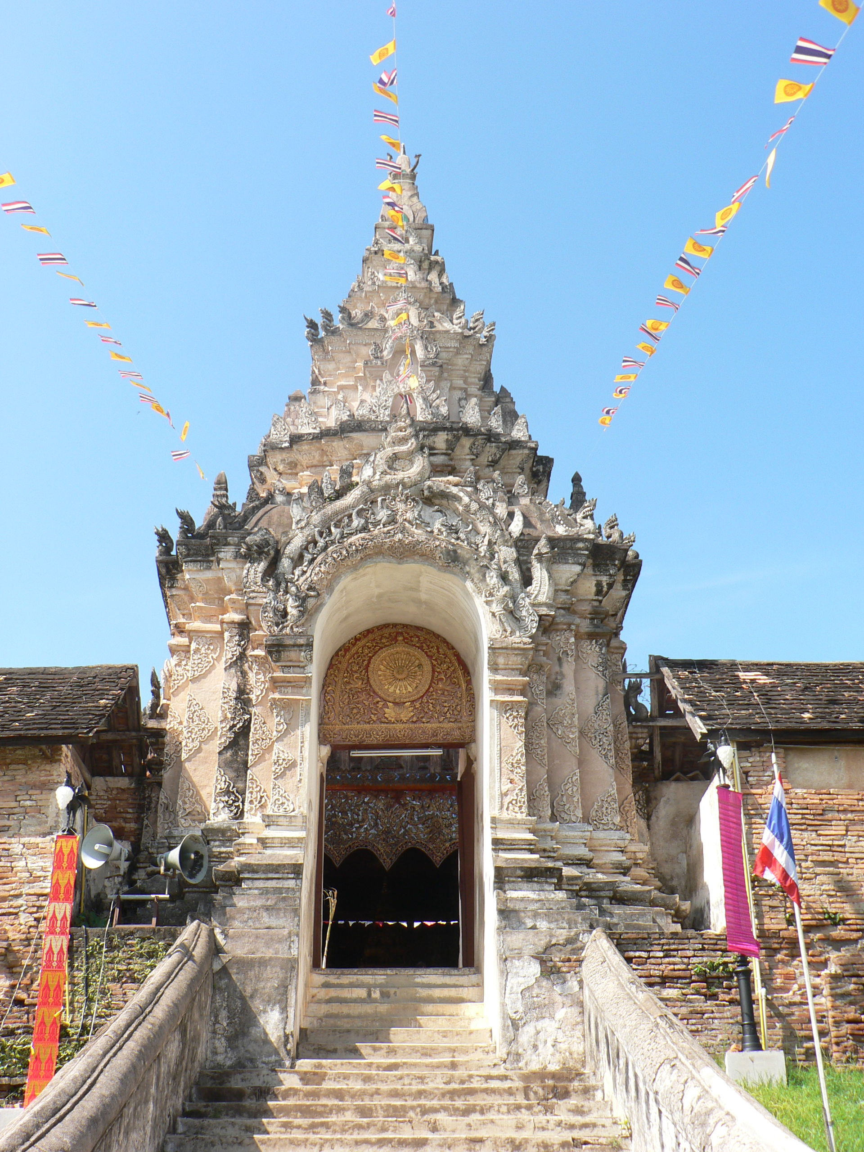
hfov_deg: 35.1
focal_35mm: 41
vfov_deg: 45.8
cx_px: 432
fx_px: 1364
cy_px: 576
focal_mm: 6.9
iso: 80
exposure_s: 1/200
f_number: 4.5
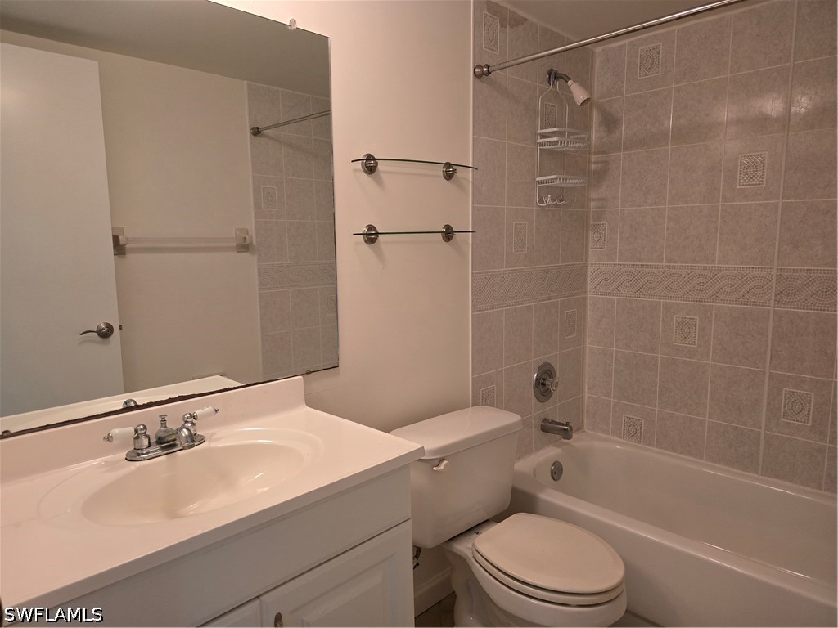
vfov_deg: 58.9
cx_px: 419
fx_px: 557
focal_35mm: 23
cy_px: 314
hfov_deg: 73.9
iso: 640
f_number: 1.7
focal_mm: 6.3
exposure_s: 1/120
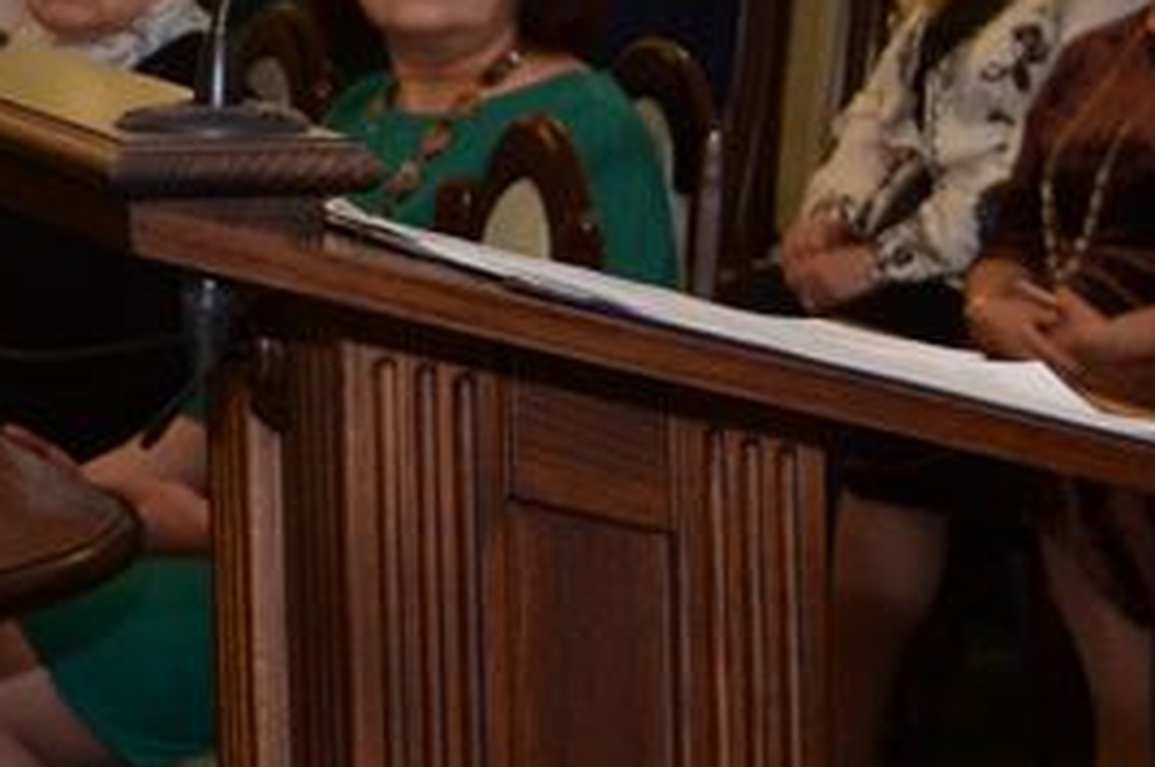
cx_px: 2280
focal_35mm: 188
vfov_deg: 7.3
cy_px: 394
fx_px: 6024
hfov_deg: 10.2
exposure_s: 1/200
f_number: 3.8
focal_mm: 24
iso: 1000
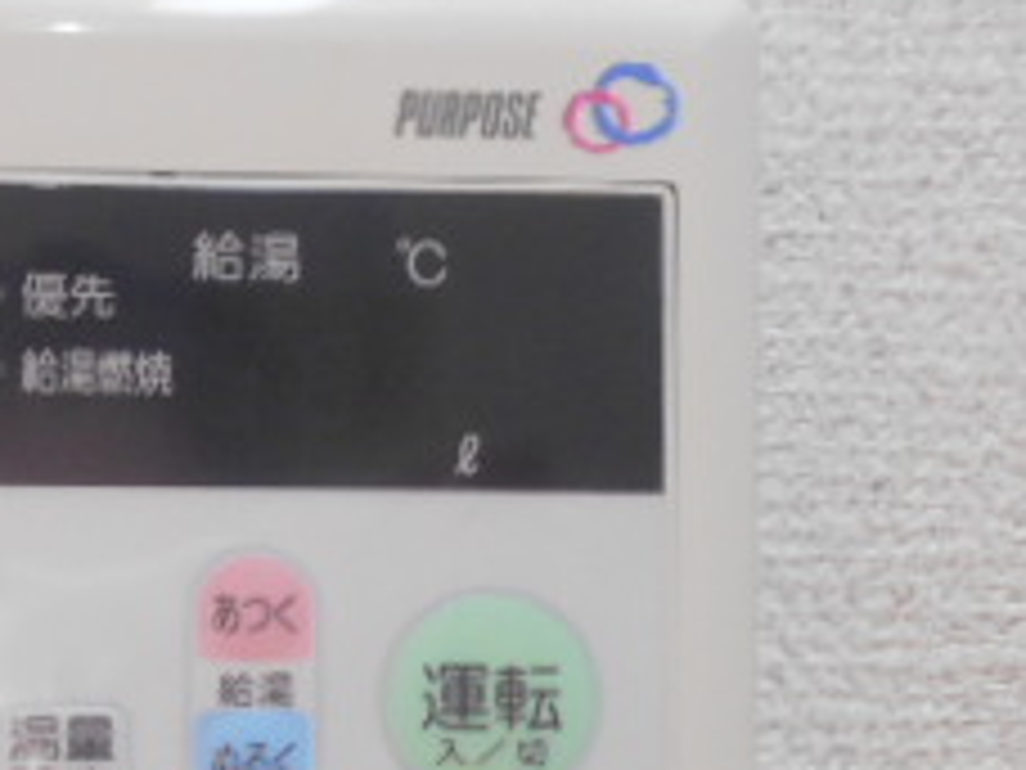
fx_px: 2164
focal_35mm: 73
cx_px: 207
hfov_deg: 26.2
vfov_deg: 20.1
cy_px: 549
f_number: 3.2
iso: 280
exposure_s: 1/30
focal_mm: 4.6
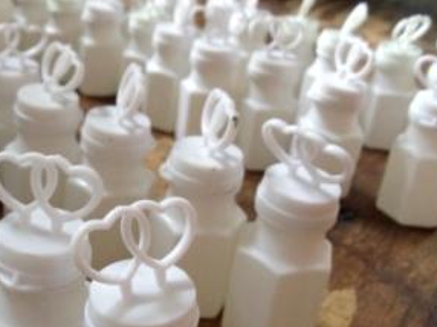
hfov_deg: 27.8
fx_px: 870
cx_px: 115
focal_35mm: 69
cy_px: 159
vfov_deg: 21.3
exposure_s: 1/20
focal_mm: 6
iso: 400
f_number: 3.5
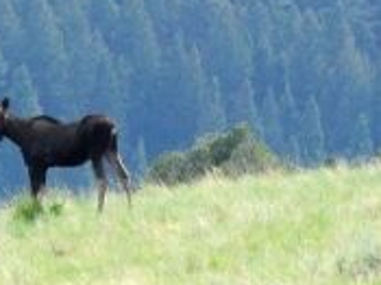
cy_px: 133
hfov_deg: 1.2
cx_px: 39
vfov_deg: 0.9
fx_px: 18577
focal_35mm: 1689
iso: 200
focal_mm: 200
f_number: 7.1
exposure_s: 1/180
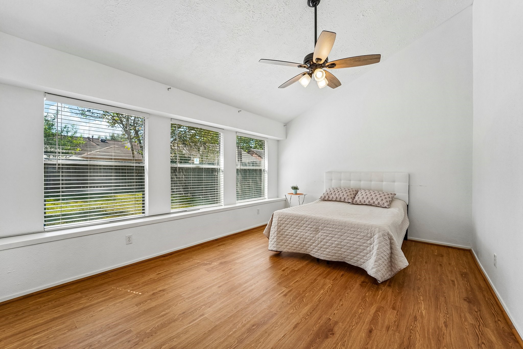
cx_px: 262
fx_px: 203
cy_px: 174
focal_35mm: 14
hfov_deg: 104.3
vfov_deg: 81.2
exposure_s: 1/320
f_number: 8
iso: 500
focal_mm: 14
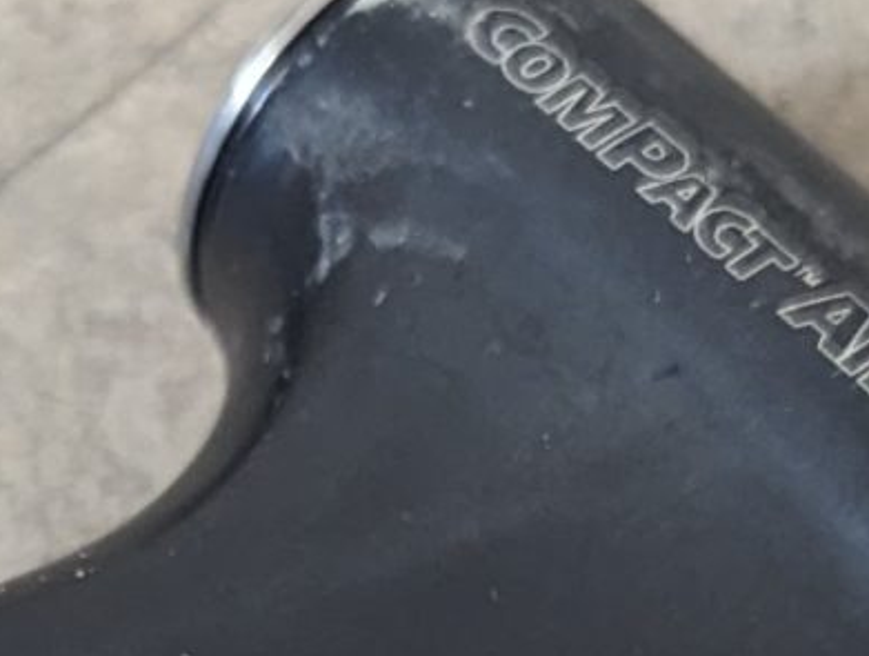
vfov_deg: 9.2
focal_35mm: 157
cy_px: 1027
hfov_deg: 12.5
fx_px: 3950
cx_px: 340
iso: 1166
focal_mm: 6.81
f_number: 1.85
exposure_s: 1/100
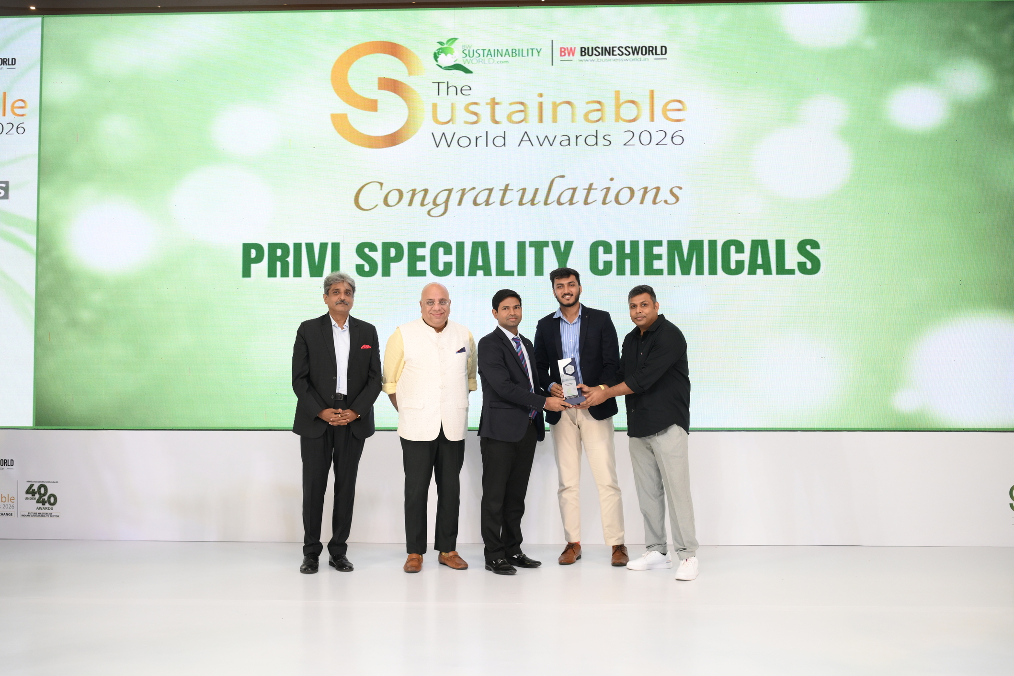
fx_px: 986
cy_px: 338
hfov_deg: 54.4
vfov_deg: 37.8
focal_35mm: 35
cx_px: 507
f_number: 4.5
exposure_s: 1/160
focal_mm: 35
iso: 1250
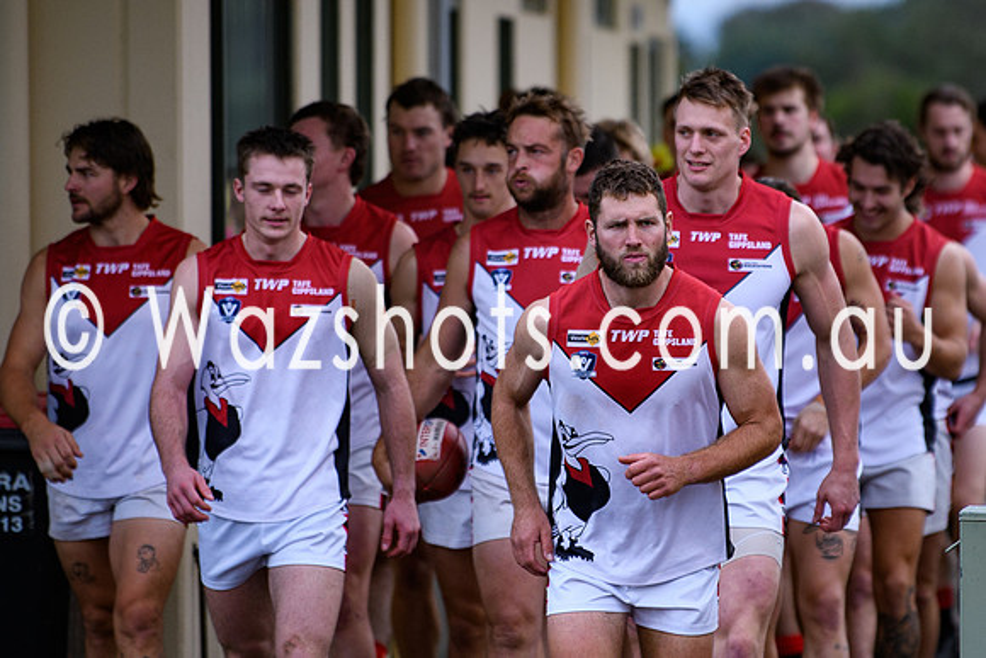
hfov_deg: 4.2
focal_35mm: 490
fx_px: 13432
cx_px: 603
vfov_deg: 2.8
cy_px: 327
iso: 320
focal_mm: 200
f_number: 2.8
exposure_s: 1/1250
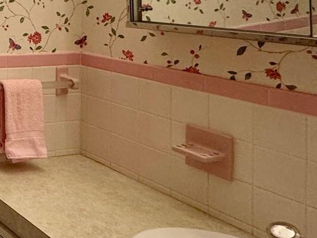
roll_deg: +2.5
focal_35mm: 45
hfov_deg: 27.4
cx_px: -169
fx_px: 412
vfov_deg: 29.4
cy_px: -16
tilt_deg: +0.3
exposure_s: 1/120
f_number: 2.2
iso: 200
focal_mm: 2.22
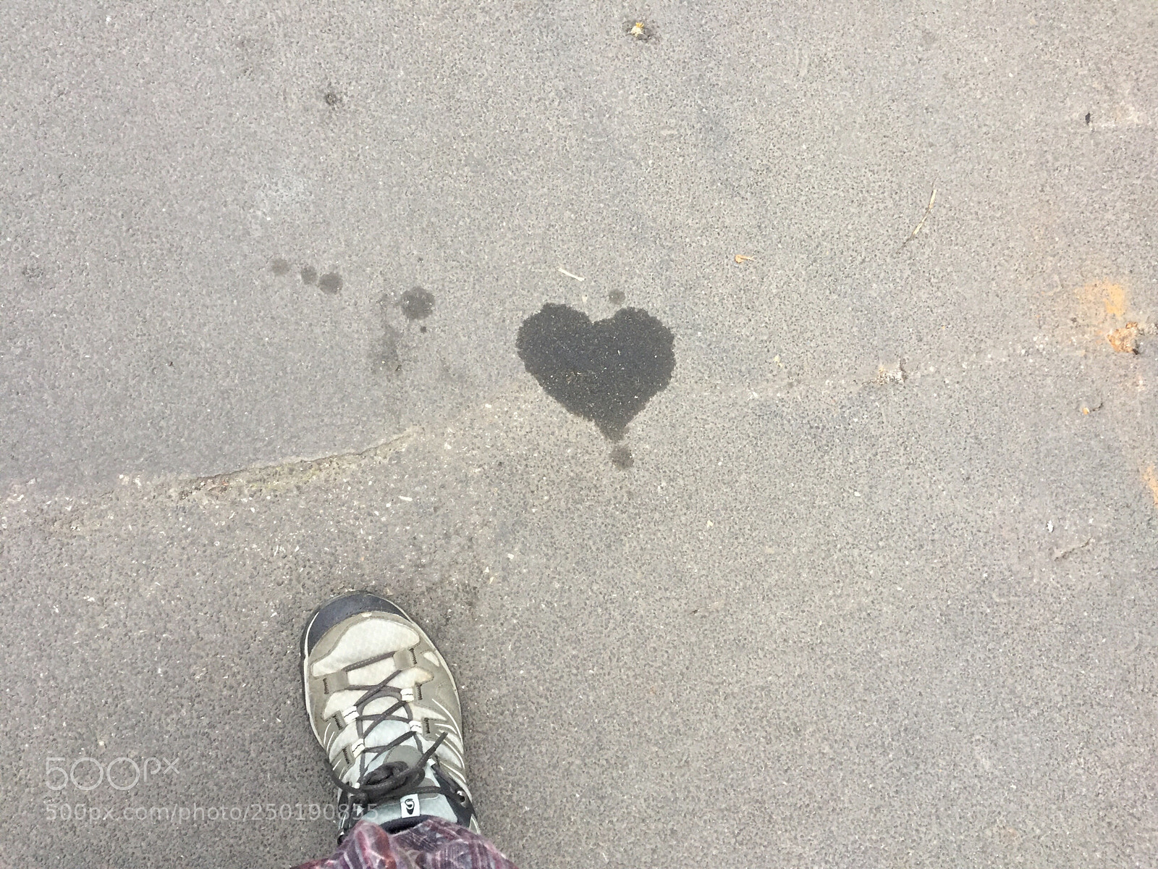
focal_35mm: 29
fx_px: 970
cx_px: 579
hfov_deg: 61.7
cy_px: 434
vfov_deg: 48.2
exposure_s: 1/33
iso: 160
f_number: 2.2
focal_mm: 4.15
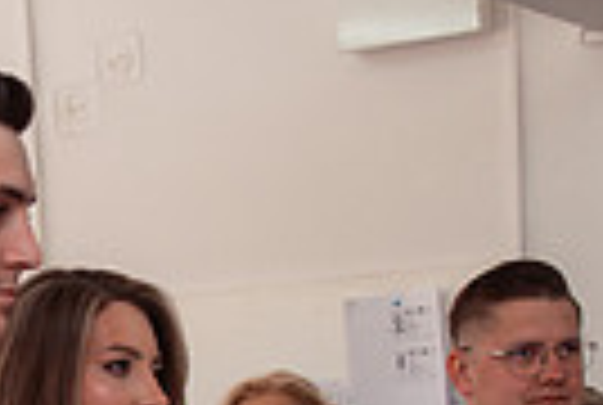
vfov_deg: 8.7
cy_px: 745
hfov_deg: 12.9
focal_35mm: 151
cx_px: -266
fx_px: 2535
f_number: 2.8
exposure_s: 1/250
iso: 800
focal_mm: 35
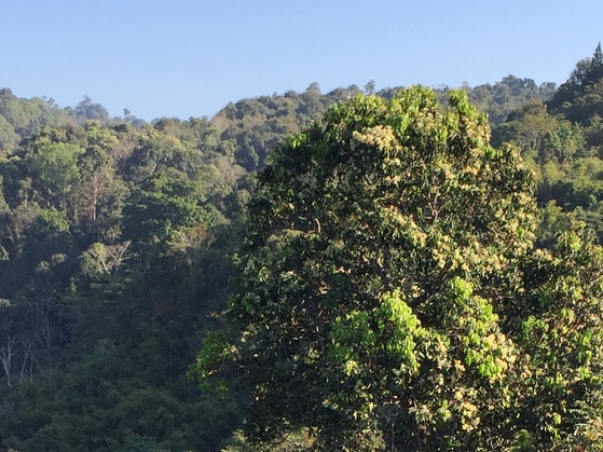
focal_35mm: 83
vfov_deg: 17.3
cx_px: 261
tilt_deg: -7.6
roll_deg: -2.8
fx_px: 1446
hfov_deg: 23.5
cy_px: 457
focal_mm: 4.15
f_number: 2.2
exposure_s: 1/760
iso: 32
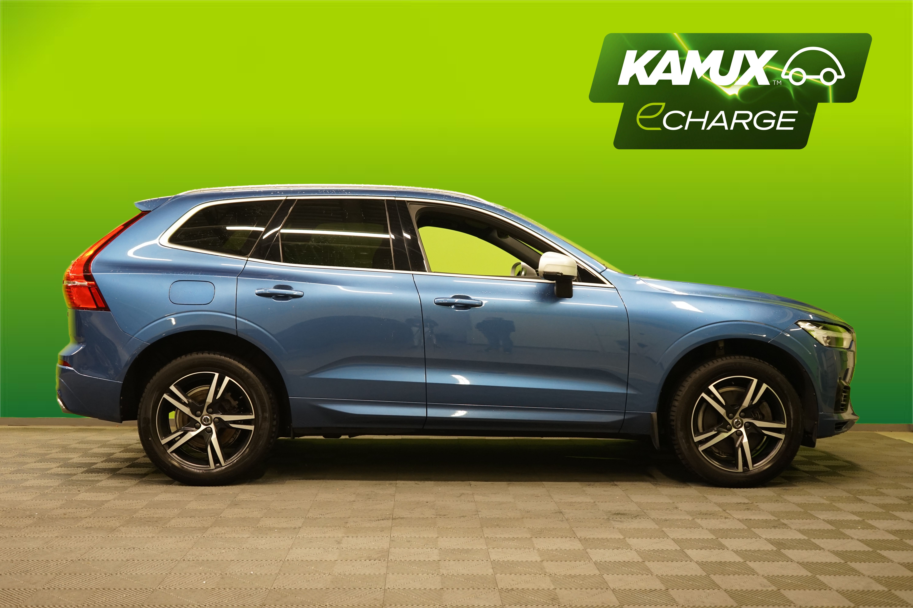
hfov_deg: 30.1
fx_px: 1699
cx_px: 456
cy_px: 304
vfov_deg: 20.3
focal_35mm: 67
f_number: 5.6
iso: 800
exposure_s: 1/50
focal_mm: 67
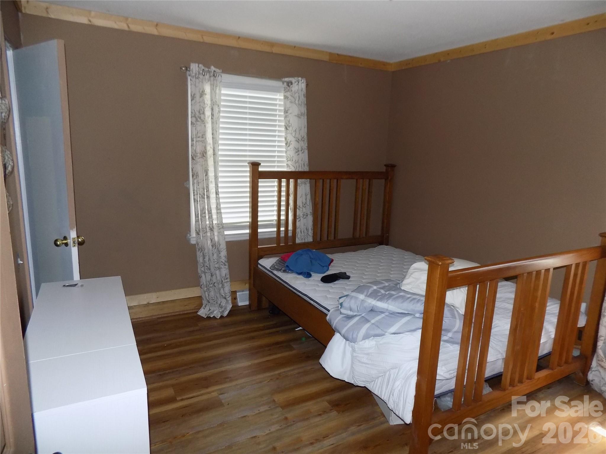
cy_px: 227
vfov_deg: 58.9
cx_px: 303
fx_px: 403
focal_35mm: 23
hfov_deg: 73.9
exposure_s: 1/30
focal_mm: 4
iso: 200
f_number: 3.1
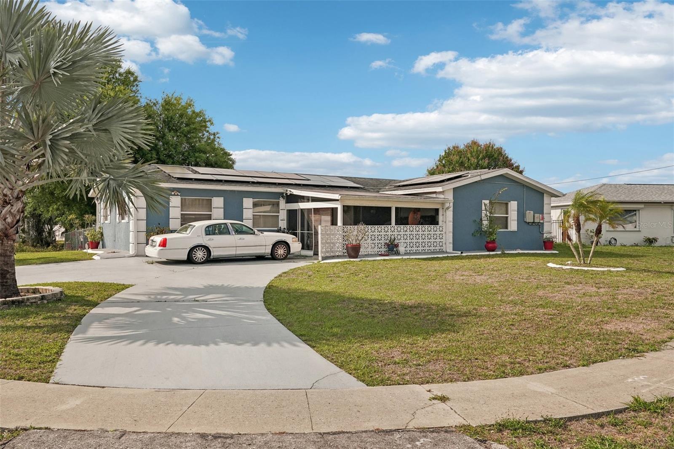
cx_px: 337
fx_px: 562
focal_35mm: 30
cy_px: 224
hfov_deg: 61.9
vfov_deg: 43.6
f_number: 8
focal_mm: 30
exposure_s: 1/1250
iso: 400
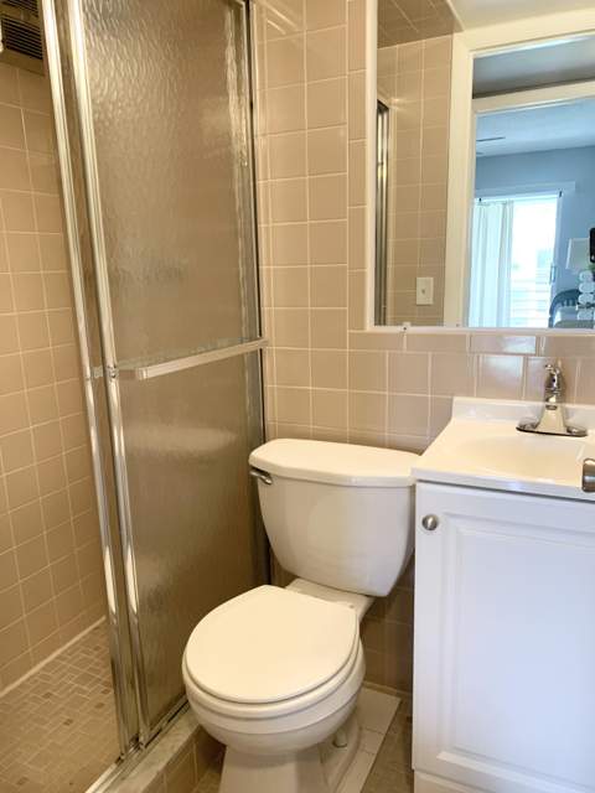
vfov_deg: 67.3
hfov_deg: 53.1
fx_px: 596
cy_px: 396
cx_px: 298
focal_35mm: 26
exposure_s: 1/60
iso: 160
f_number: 1.8
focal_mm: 4.25
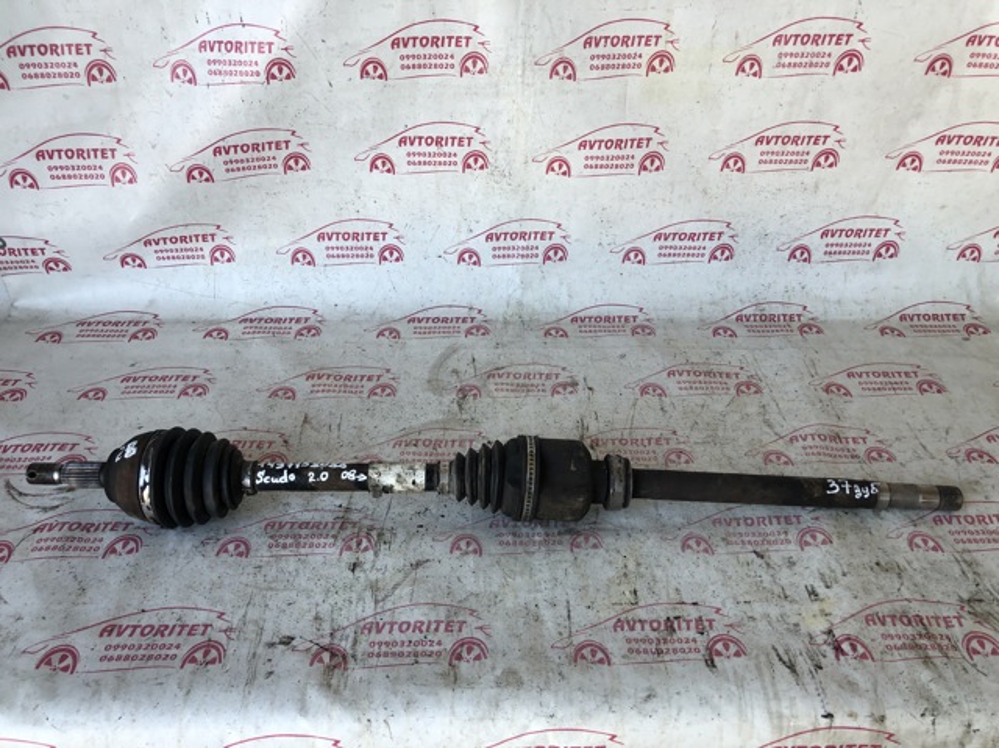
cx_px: 500
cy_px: 374
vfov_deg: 49.7
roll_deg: -1.0
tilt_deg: -37.8
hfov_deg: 63.5
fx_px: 807
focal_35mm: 28
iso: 40
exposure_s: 1/120
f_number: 1.8
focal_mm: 4
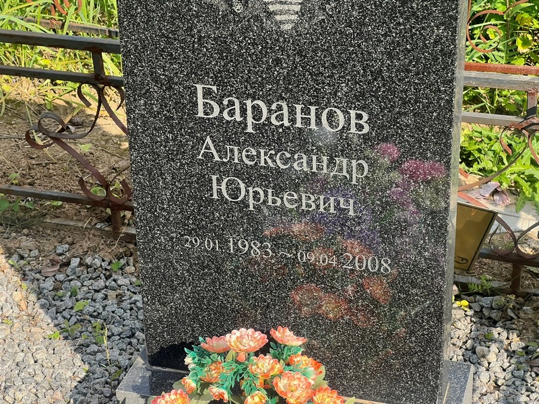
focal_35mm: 77
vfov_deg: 19.1
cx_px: 270
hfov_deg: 25.3
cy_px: 202
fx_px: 1199
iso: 20
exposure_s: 1/149
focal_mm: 9
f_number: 2.8
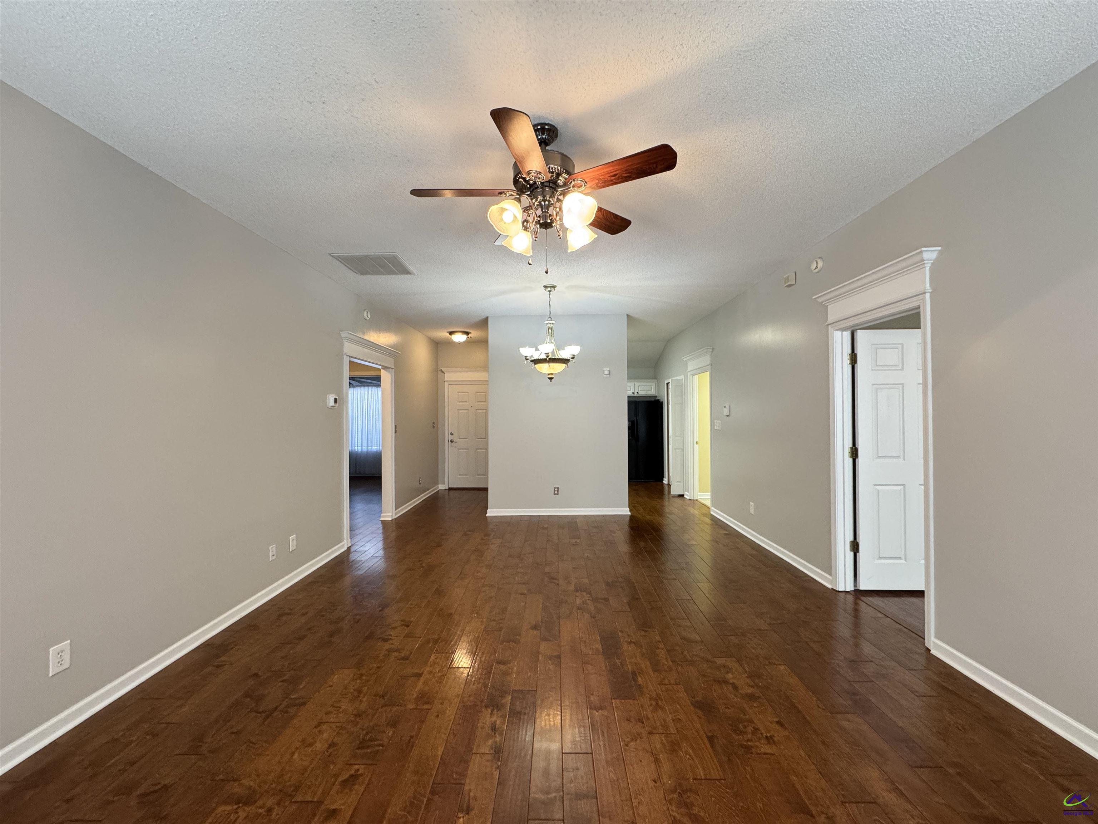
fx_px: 444
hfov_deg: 102.1
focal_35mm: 14
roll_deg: +0.7
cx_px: 549
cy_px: 412
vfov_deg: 85.7
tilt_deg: +0.0
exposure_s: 1/60
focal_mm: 2.22
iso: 250
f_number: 2.2
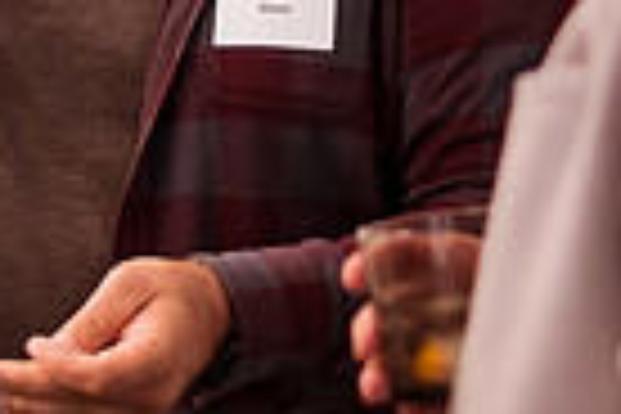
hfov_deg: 7.4
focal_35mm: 278
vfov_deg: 4.9
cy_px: -155
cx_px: 194
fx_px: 4795
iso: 100
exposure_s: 1/80
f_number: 1.4
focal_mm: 58
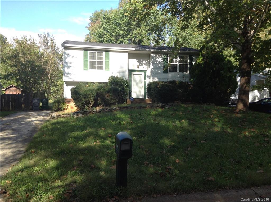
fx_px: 258
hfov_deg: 55.4
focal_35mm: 33
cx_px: 136
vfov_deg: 42.8
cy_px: 101
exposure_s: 1/310
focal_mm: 3.3
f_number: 2.4
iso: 25
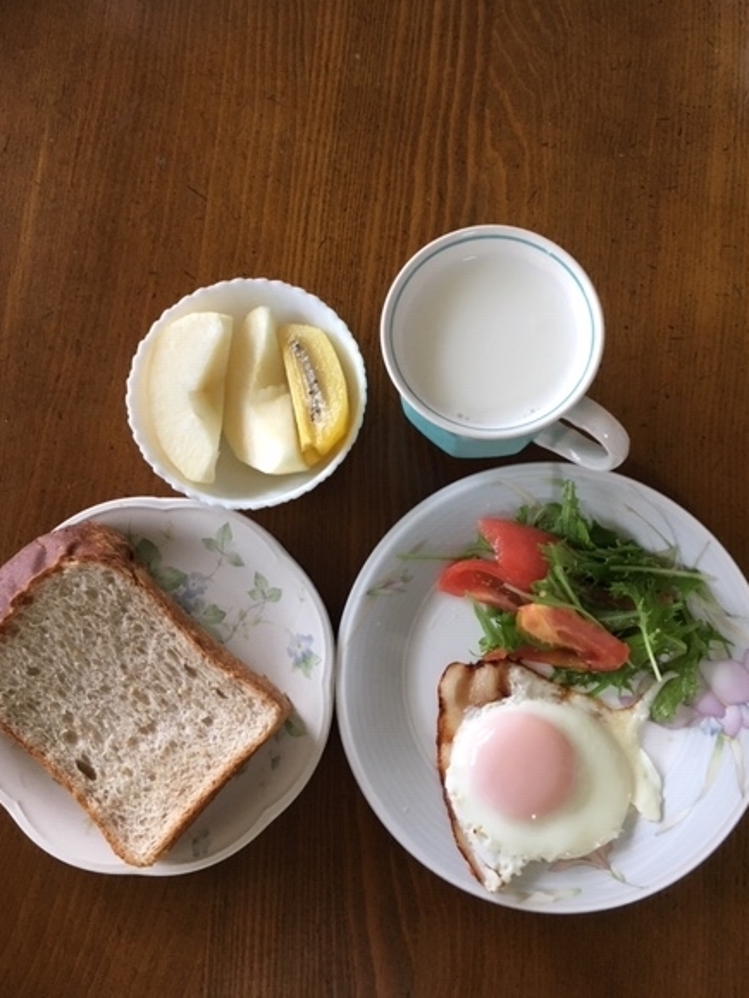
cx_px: 394
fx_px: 923
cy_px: 475
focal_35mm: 32
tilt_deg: -79.3
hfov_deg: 44.1
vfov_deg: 56.8
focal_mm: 4.15
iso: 40
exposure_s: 1/30
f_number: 2.2
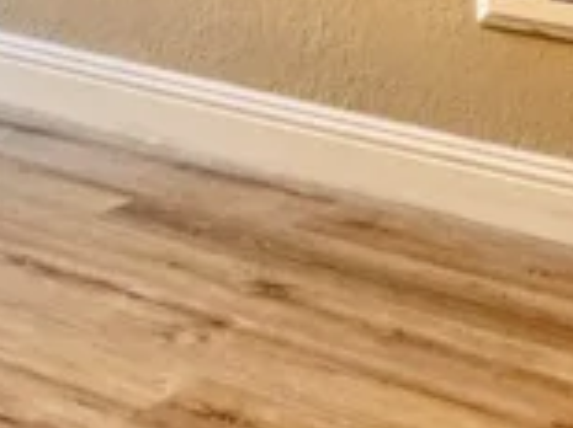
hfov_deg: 15.6
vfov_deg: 11.4
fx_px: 1919
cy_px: -454
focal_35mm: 116
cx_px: -301
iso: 125
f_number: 1.78
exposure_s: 1/60
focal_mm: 6.76
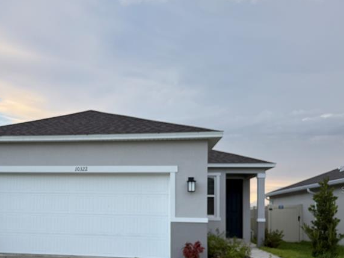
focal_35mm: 43
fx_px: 427
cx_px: 70
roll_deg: -1.3
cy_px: 189
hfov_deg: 42.0
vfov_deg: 33.0
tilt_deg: +3.4
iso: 100
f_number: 1.78
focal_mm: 6.76
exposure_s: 1/269
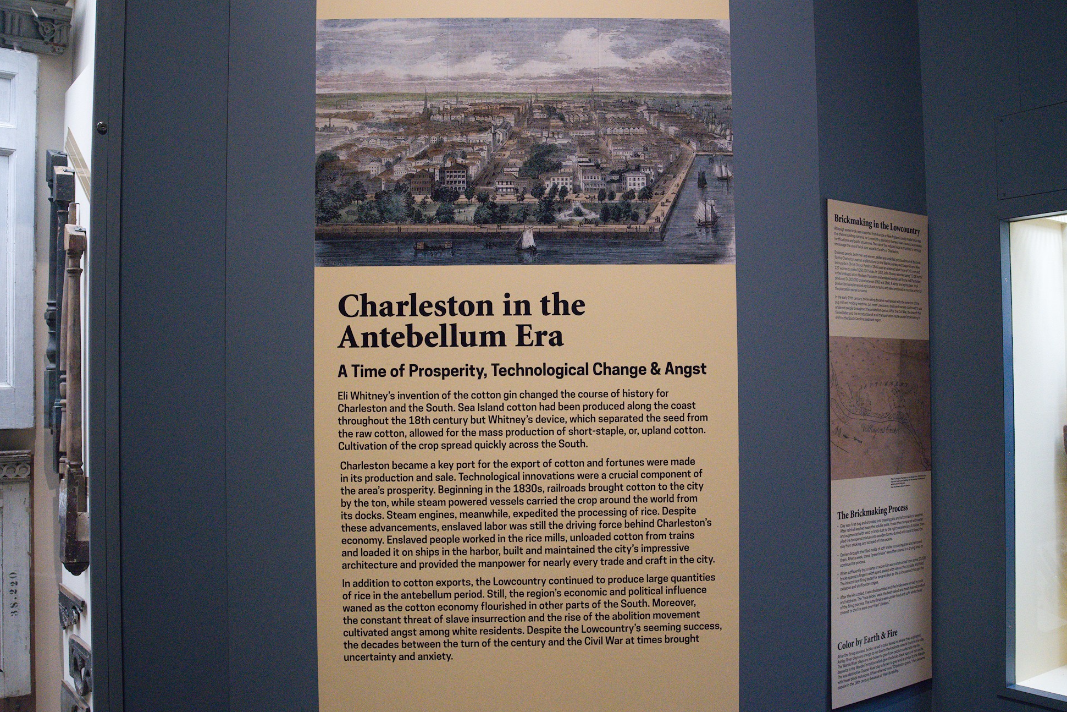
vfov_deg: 38.9
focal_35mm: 34
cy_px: 355
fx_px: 1008
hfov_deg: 55.8
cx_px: 529
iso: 10000
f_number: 10
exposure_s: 1/80
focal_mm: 33
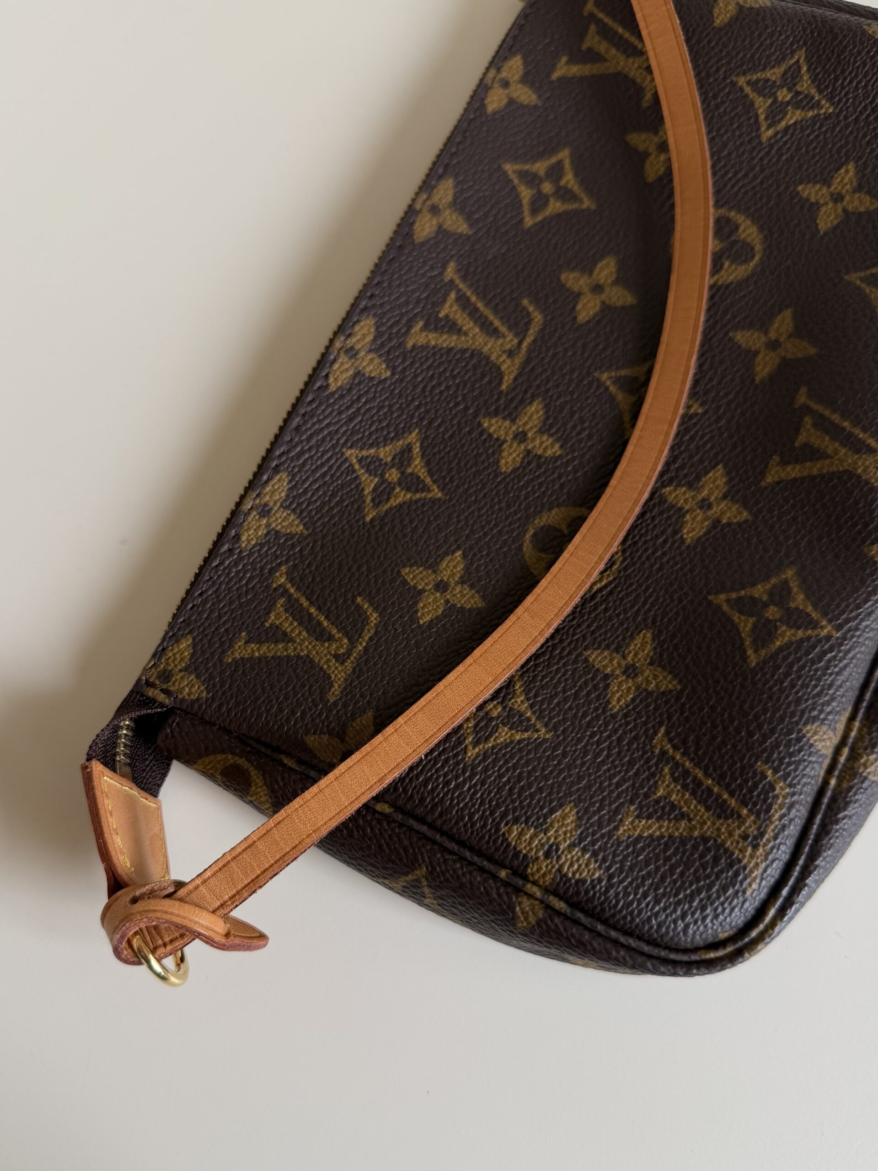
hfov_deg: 56.8
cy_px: 586
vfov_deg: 71.6
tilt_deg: -76.0
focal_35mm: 24
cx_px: 439
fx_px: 812
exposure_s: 1/138
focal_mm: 6.76
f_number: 1.78
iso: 50
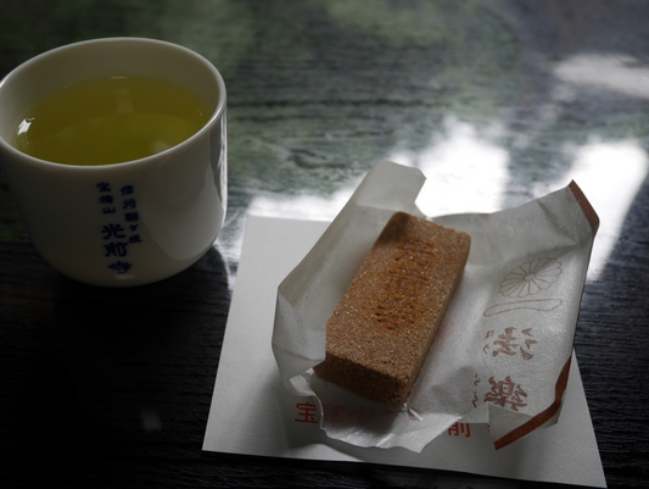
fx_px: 676
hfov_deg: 51.2
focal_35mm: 36
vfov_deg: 39.7
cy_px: 237
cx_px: 285
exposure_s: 1/80
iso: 200
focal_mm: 16
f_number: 4
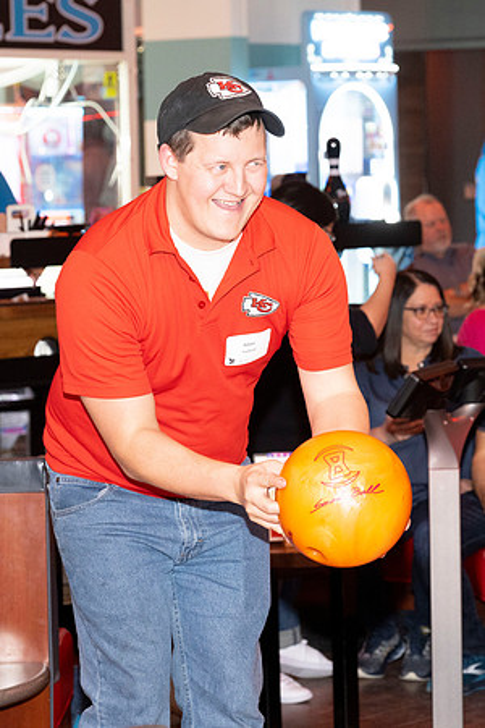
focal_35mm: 129
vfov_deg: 15.9
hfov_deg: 10.6
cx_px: 349
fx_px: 2607
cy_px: 364
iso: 2000
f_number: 5.6
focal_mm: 86
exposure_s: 1/100
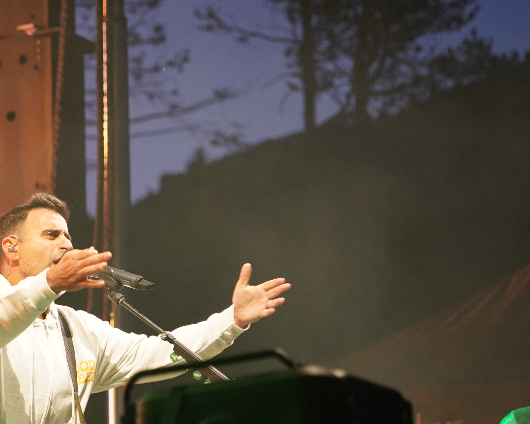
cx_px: 66
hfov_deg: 9.5
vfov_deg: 7.7
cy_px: 273
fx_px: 3169
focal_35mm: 202
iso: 1600
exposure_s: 1/160
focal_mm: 105
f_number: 4
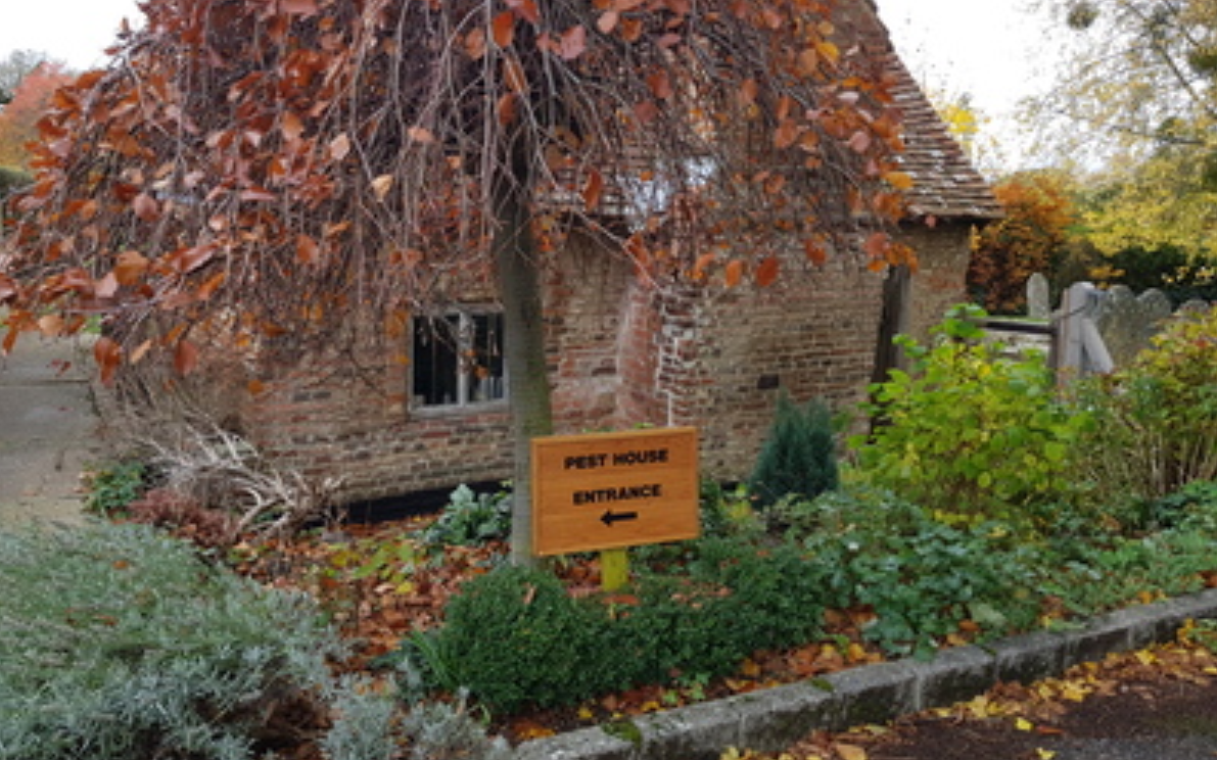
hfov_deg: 66.5
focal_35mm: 28
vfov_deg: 44.5
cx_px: 602
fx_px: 929
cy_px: 352
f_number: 1.7
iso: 40
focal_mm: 4.2
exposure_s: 1/104
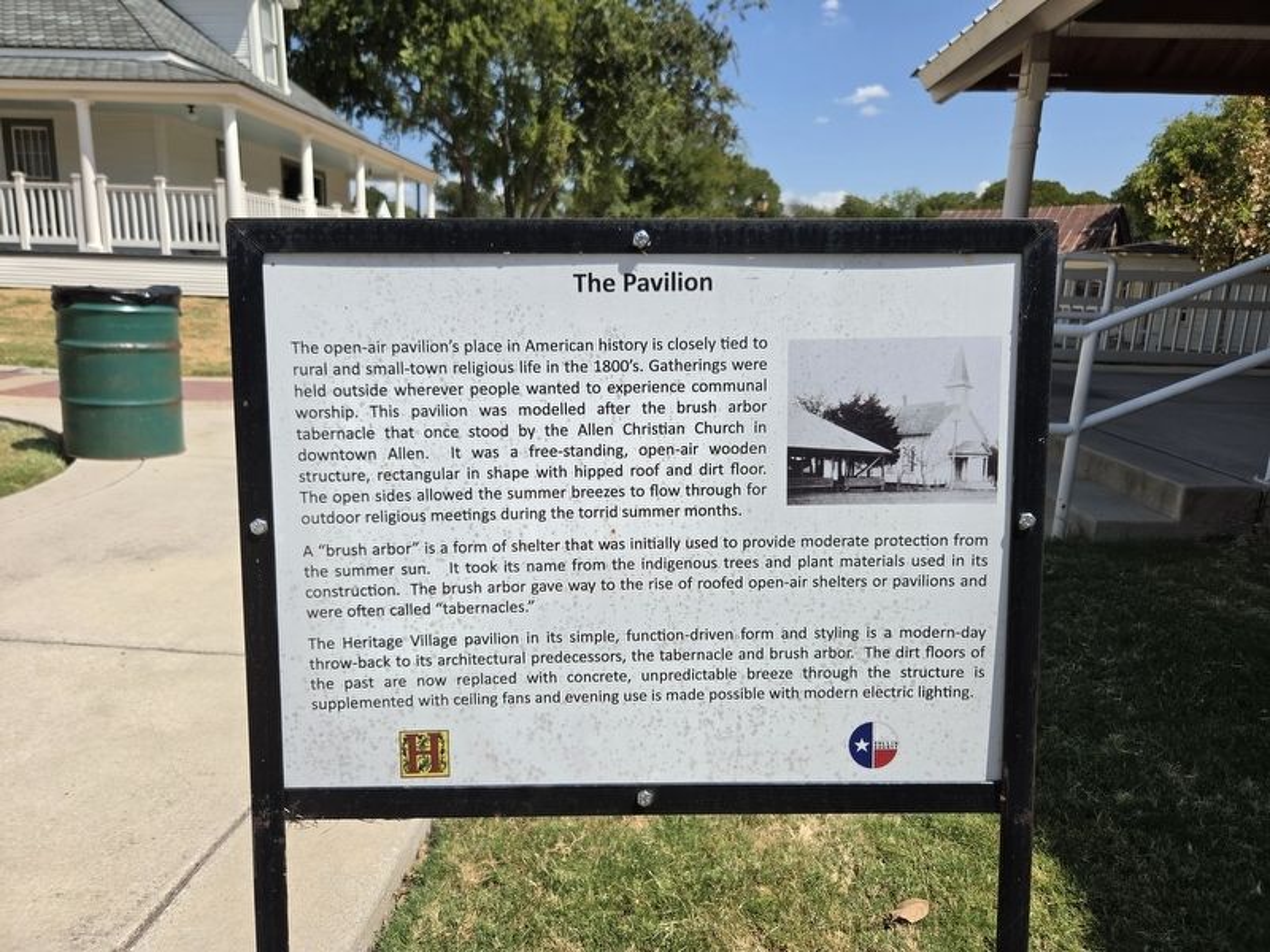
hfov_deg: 73.9
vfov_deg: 58.9
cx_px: 635
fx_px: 844
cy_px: 476
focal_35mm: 23
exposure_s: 1/6215
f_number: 1.8
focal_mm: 5.4
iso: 80
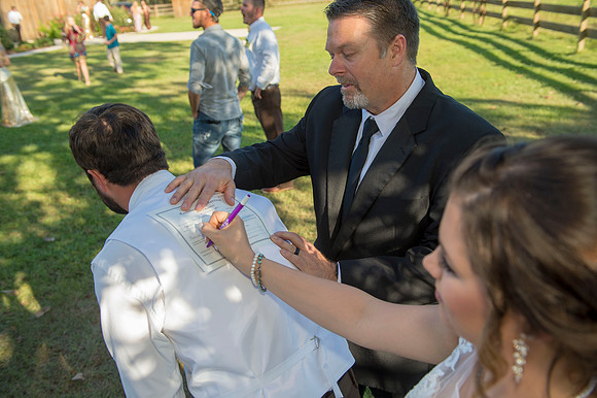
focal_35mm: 32
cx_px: 298
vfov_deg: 41.1
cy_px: 199
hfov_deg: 58.7
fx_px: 530
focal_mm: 32
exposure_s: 1/500
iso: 200
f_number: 4.5
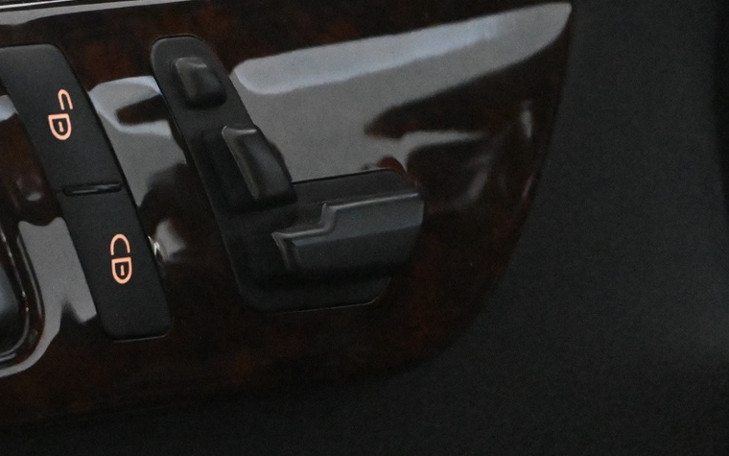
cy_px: 149
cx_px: 260
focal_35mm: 163
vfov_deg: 8.0
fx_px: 3238
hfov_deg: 12.8
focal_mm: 50
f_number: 6.3
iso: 16000
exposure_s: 1/80
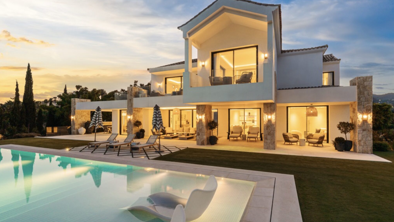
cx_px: 199
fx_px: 178
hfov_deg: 95.9
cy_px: 101
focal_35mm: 17
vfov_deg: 63.8
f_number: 9
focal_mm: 16
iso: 200
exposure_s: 1/5
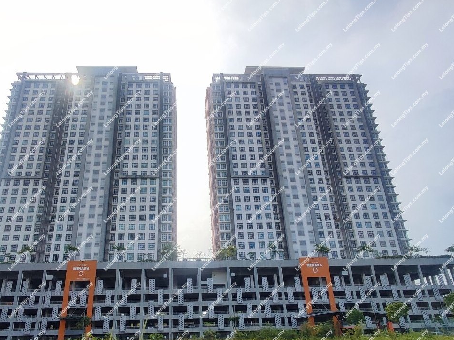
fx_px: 262
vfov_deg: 65.4
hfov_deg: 81.1
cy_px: 202
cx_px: 190
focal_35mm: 20
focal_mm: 1.65
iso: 50
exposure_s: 1/3350
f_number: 2.2
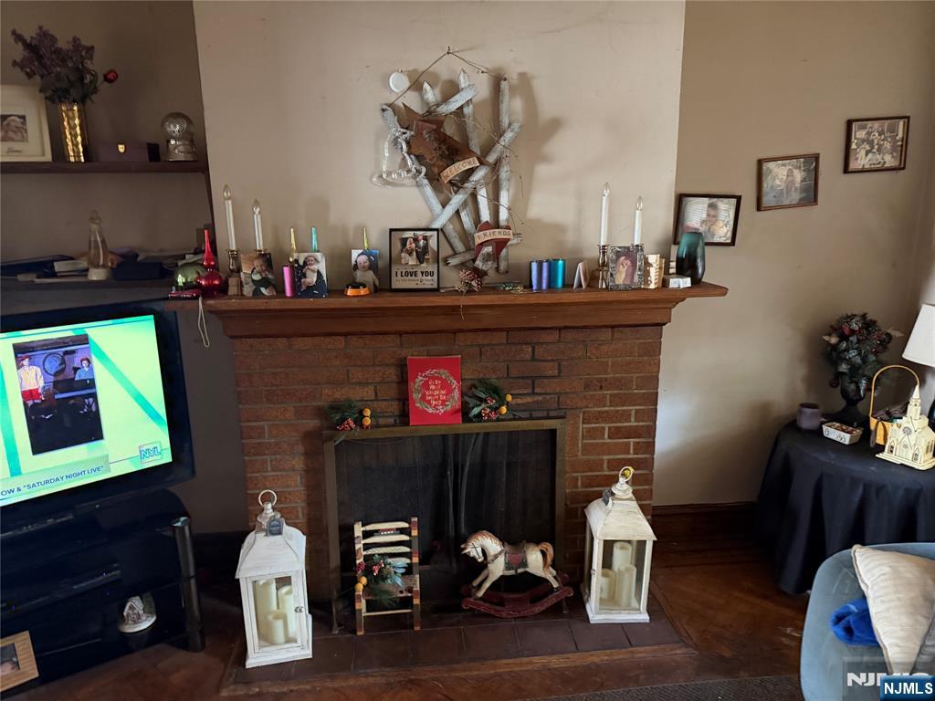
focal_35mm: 24
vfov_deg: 56.8
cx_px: 468
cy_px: 350
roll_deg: +0.6
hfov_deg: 71.6
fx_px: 648
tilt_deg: -14.0
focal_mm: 6.76
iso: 800
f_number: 1.78
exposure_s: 1/30
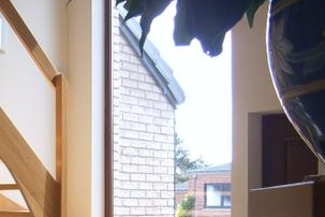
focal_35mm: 72
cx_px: 31
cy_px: 215
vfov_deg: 18.5
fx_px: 650
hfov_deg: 27.1
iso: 50
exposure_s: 1/90
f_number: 2.8
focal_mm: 5.8
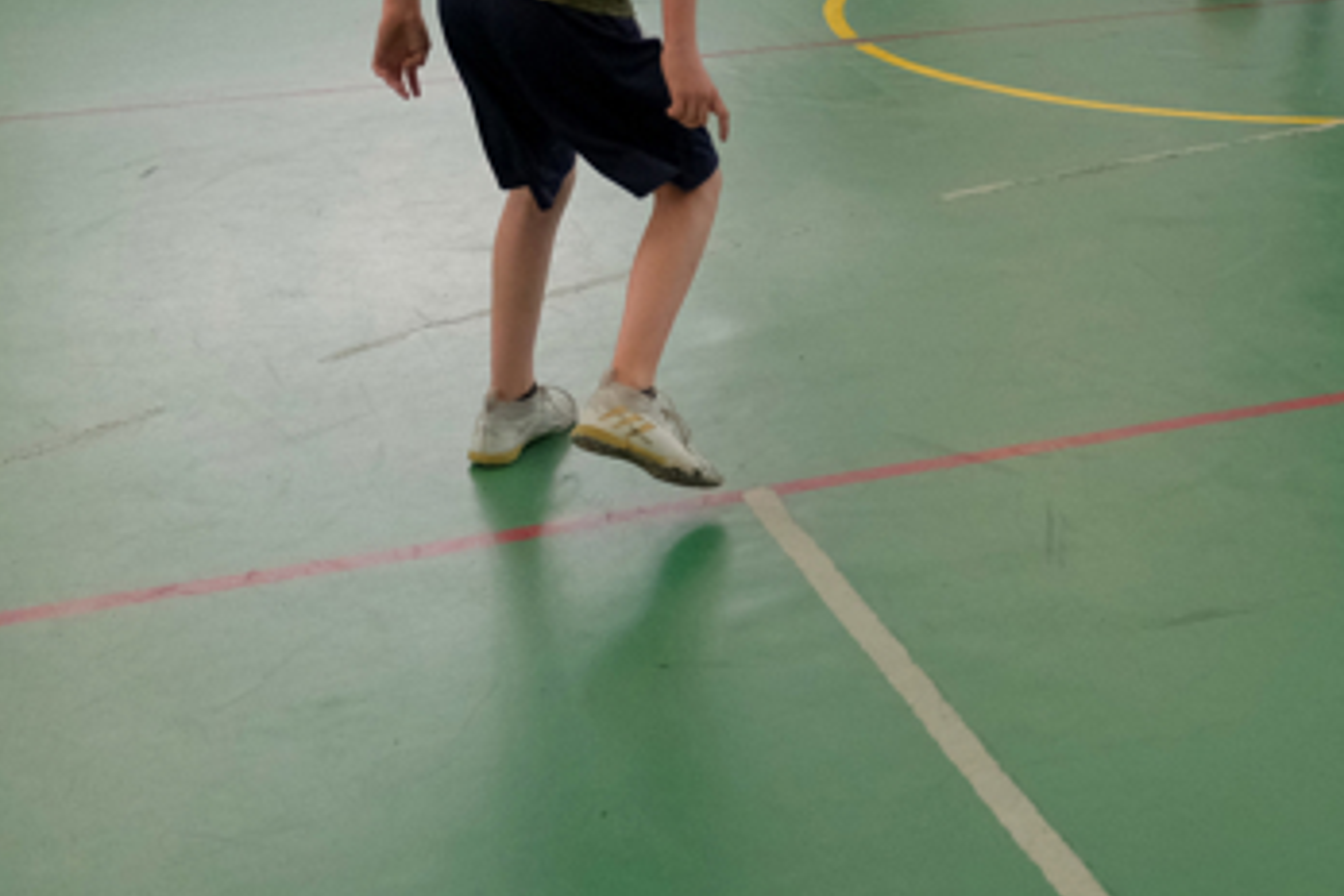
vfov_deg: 19.1
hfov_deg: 27.5
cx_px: 1352
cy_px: -31
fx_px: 2576
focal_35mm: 69
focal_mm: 21.4
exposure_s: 1/1000
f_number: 3.2
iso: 1600
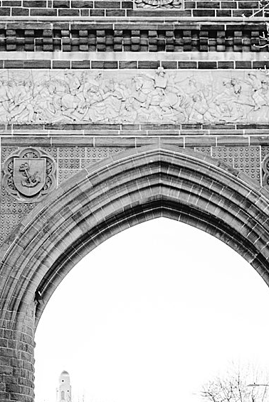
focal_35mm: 87
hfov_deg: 15.7
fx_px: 974
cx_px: 139
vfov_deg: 23.3
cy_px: 262
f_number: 1.8
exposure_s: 1/4000
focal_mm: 35
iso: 640
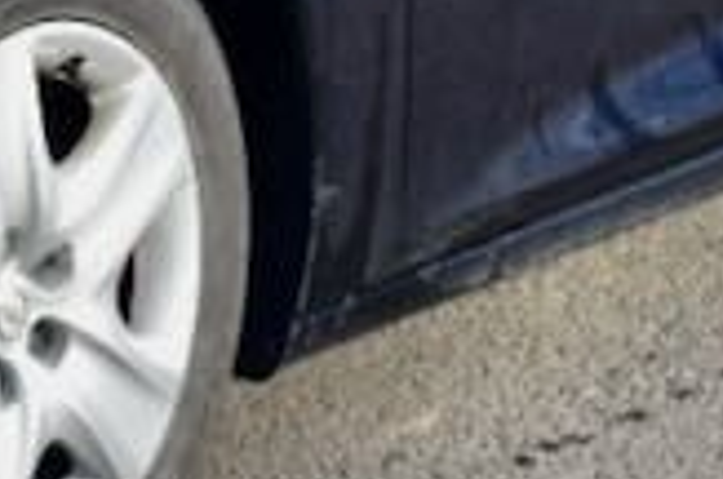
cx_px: -44
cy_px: -435
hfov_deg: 5.4
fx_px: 7577
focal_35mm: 378
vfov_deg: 3.6
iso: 400
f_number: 11
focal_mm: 32
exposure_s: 1/320
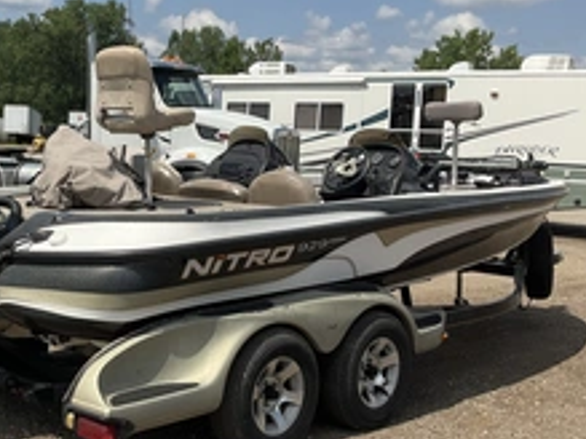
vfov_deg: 27.5
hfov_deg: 35.5
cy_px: 228
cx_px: 158
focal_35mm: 53
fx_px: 897
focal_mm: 3
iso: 25
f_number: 1.8
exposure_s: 1/2427
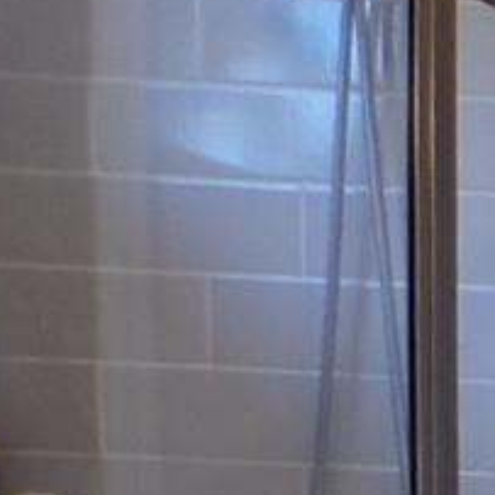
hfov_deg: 7.8
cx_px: 1843
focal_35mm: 167
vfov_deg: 9.8
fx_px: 2702
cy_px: 958
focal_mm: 4.3
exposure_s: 1/34
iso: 125
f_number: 3
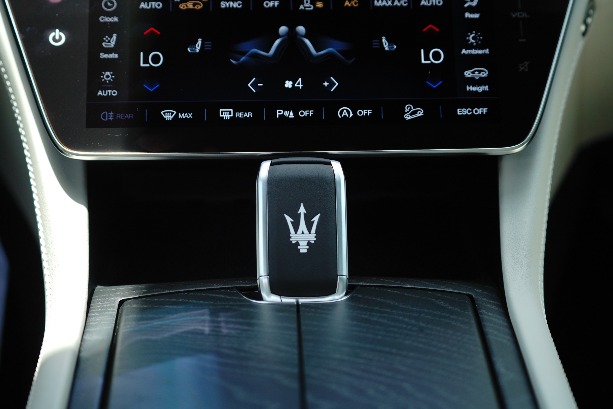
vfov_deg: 14.9
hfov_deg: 22.1
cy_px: 204
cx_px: 306
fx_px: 1566
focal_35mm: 92
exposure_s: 1/400
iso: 320
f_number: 4
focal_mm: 92
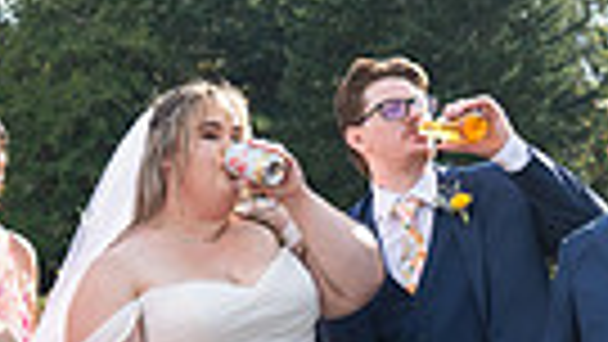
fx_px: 2548
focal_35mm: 158
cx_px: 518
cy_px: 502
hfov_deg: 13.5
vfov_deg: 7.6
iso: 250
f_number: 5
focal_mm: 35
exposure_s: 1/800
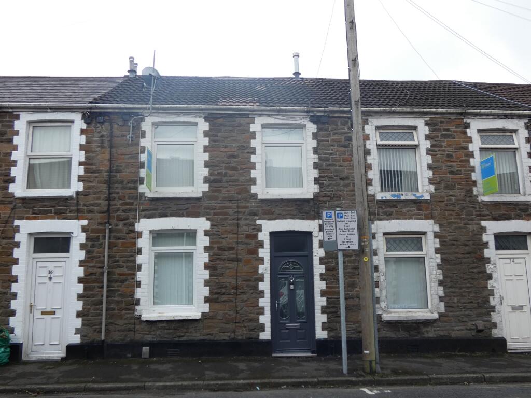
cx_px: 266
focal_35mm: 30
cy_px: 199
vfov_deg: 46.8
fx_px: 460
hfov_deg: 60.0
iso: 80
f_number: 3.3
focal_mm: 5.3
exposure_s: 1/200
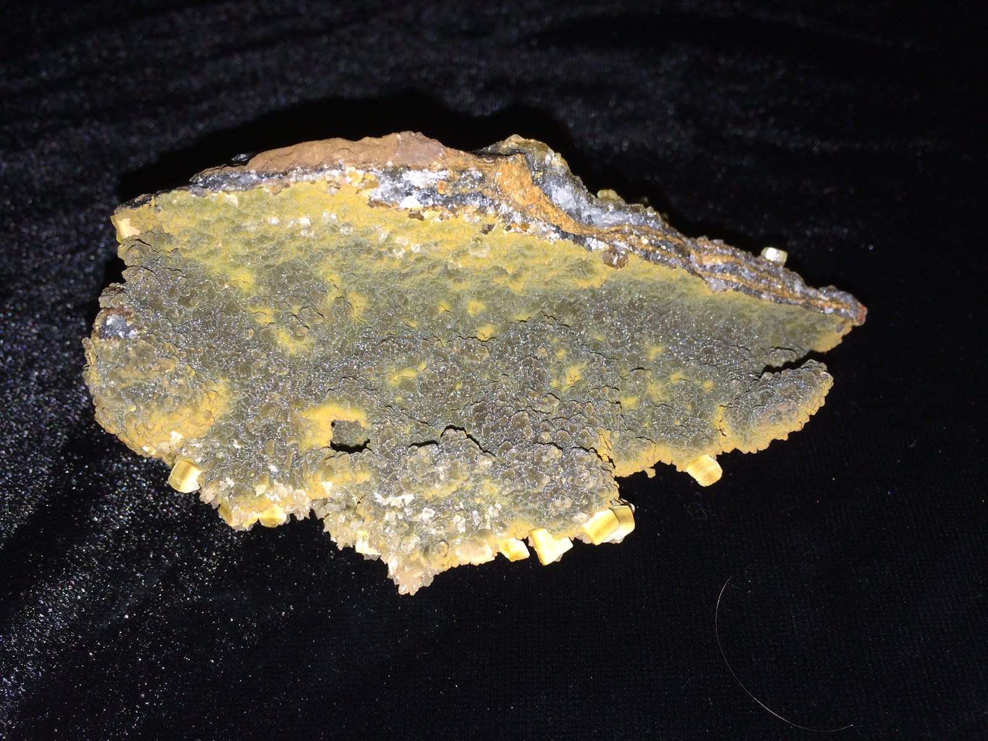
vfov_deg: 46.8
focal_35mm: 30
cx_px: 494
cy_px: 370
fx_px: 856
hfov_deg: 60.0
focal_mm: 4.12
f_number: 2.2
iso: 32
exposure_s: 1/92
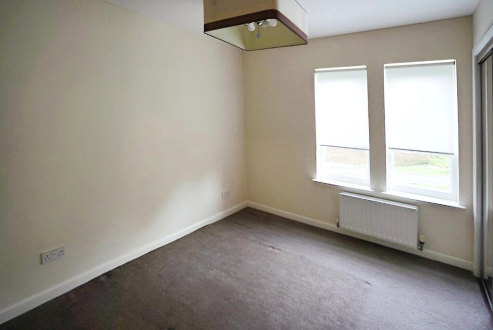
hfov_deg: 96.7
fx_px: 219
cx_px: 246
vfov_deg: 73.8
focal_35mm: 16
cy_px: 165
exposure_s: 1/160
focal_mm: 16
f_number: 2.8
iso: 1600
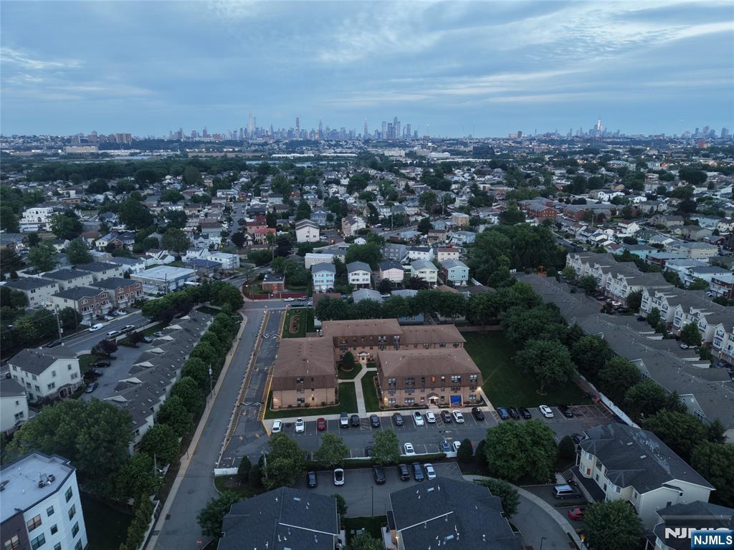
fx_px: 509
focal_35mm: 24
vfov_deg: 56.8
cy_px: 275
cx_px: 367
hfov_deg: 71.6
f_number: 1.8
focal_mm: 8.67
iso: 200
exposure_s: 1/40
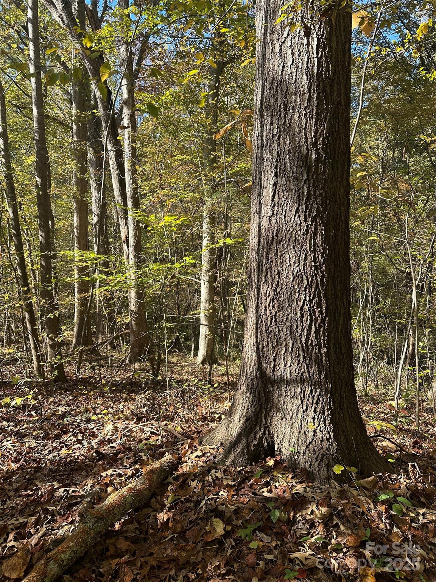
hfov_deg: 56.8
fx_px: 403
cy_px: 291
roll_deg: -1.2
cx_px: 218
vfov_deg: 71.6
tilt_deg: -3.9
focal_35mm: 24
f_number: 1.78
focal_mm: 6.86
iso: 80
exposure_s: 1/623
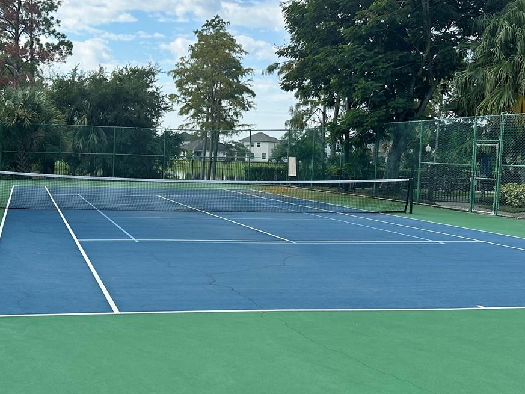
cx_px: 155
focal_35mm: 44
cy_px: 200
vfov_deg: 32.9
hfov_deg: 42.1
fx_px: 667
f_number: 1.78
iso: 80
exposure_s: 1/2252
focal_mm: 6.86
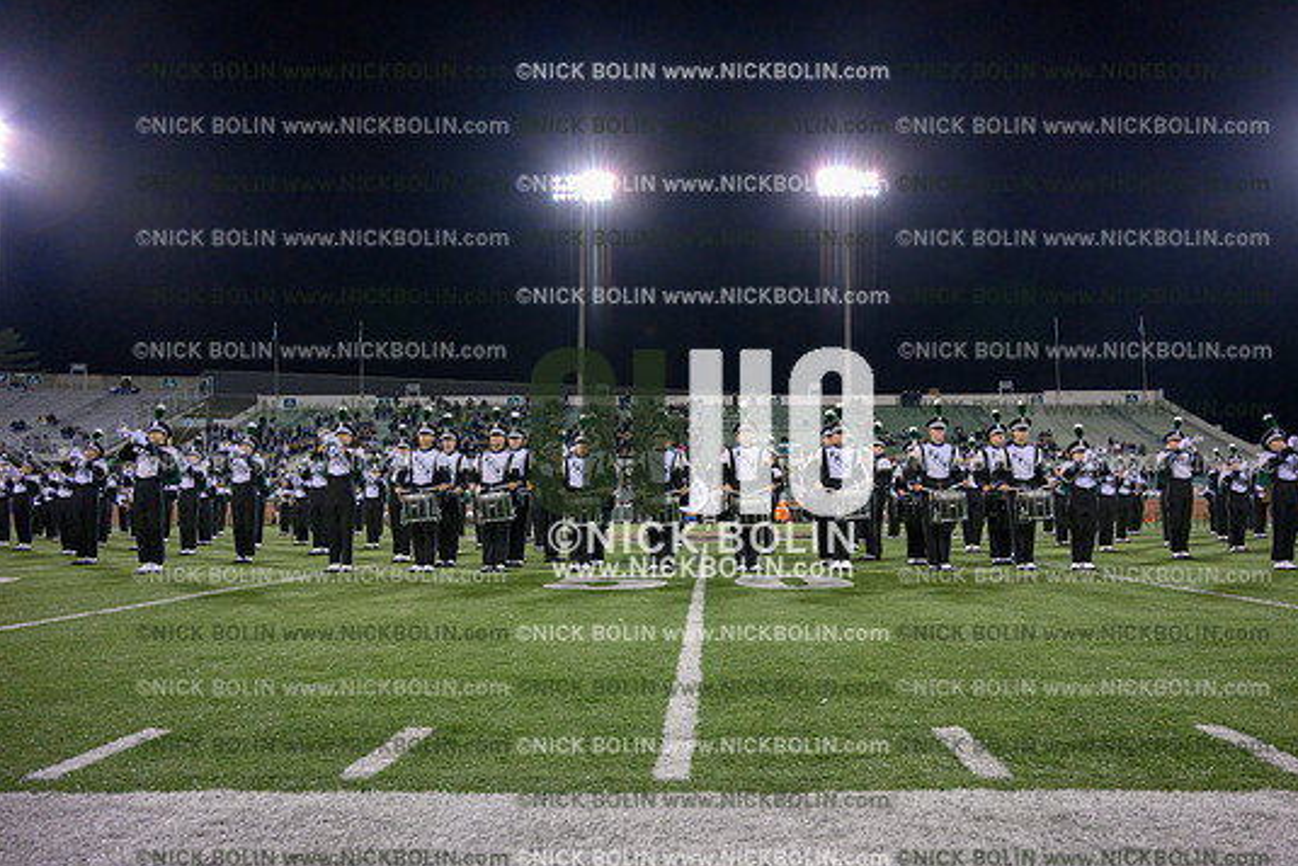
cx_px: 701
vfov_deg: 49.5
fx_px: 938
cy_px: 465
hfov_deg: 69.3
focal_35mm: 26
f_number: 4
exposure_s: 1/1000
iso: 5000
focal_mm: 24
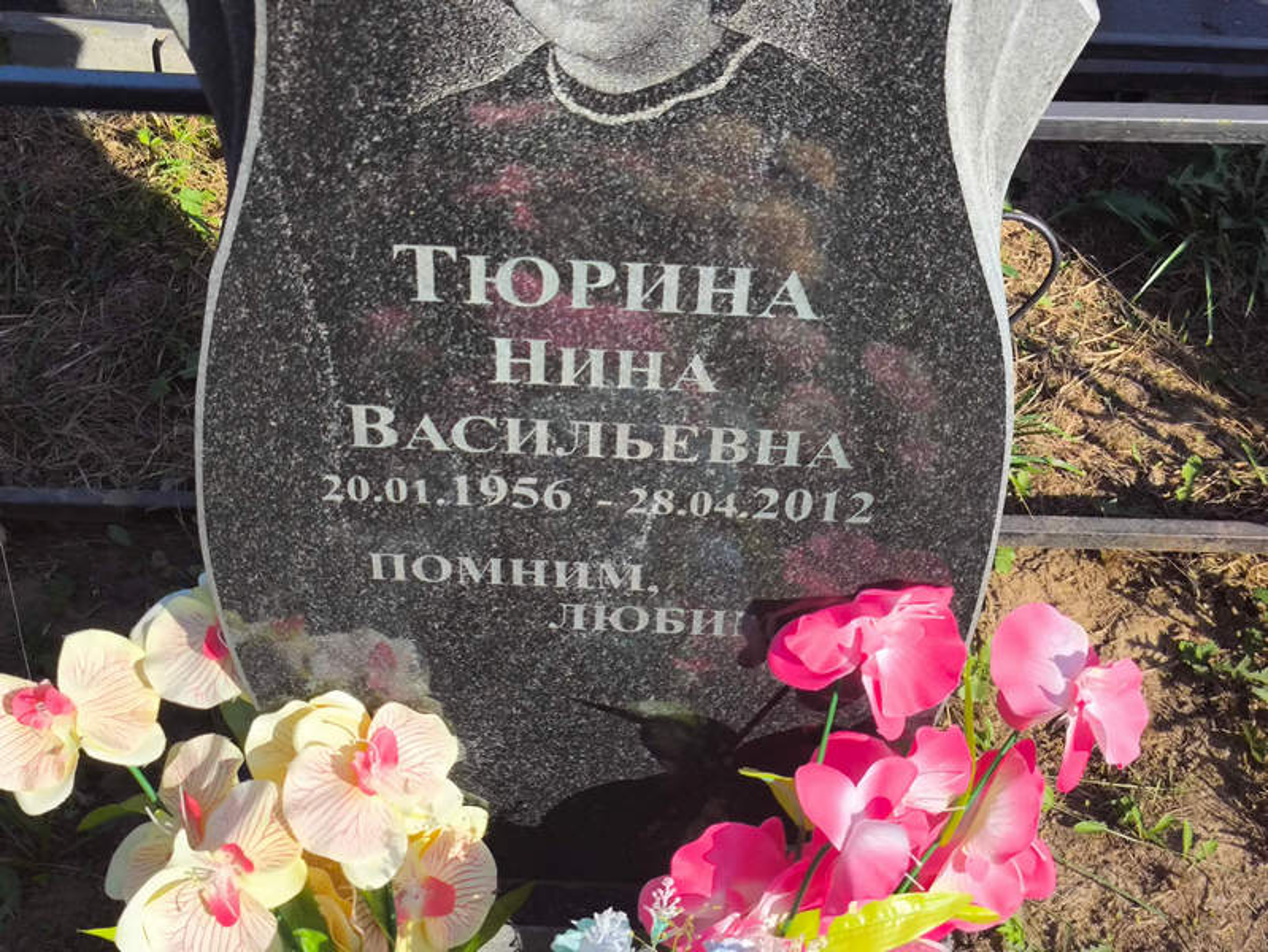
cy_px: 476
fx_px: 1832
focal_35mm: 50
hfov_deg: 38.2
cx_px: 634
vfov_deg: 29.1
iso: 50
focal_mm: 4.71
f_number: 1.7
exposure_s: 1/1410
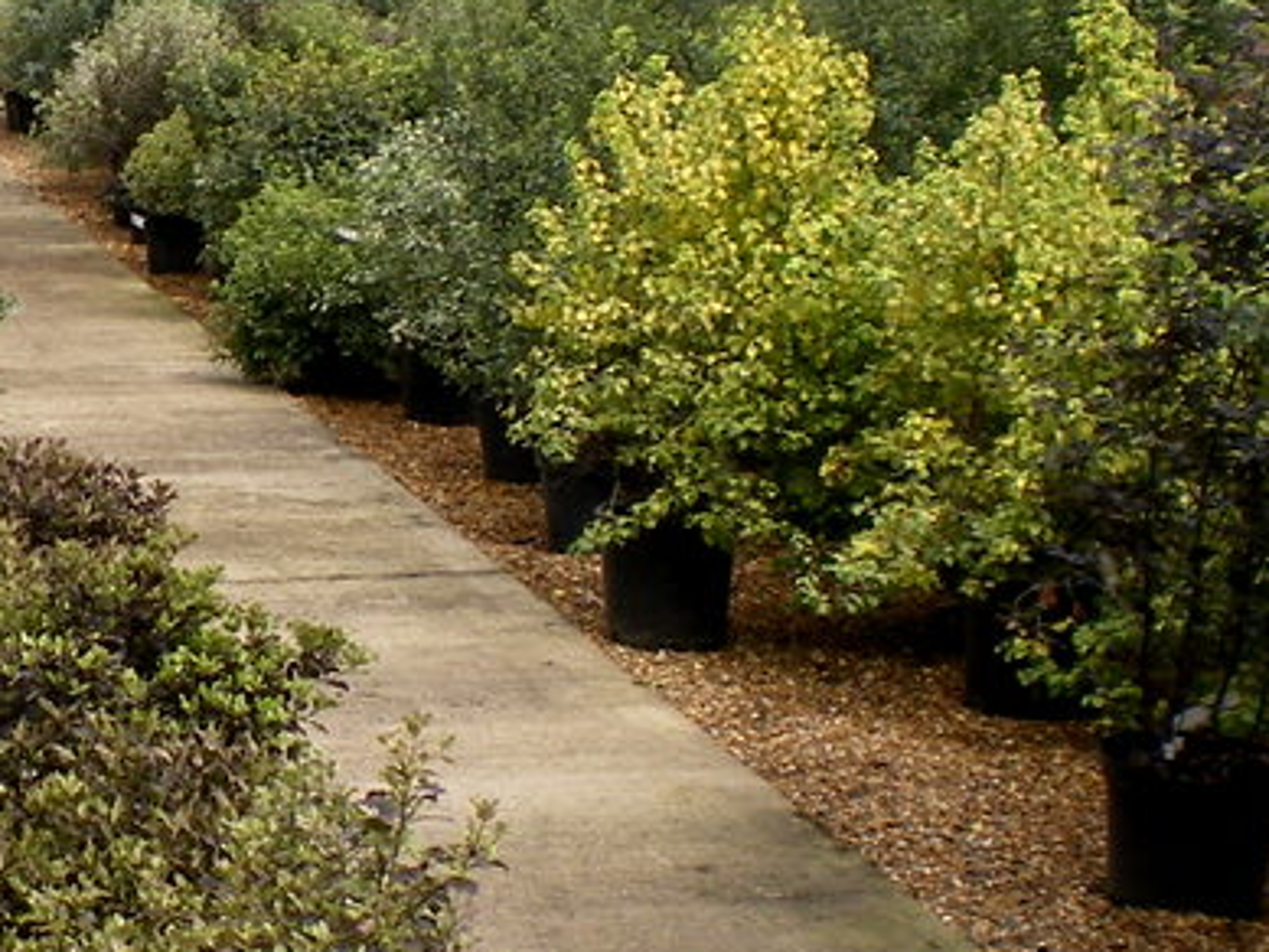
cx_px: -130
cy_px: 297
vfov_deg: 14.8
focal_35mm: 100
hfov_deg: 18.9
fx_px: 3667
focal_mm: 6.3
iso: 64
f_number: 4.6
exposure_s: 1/125
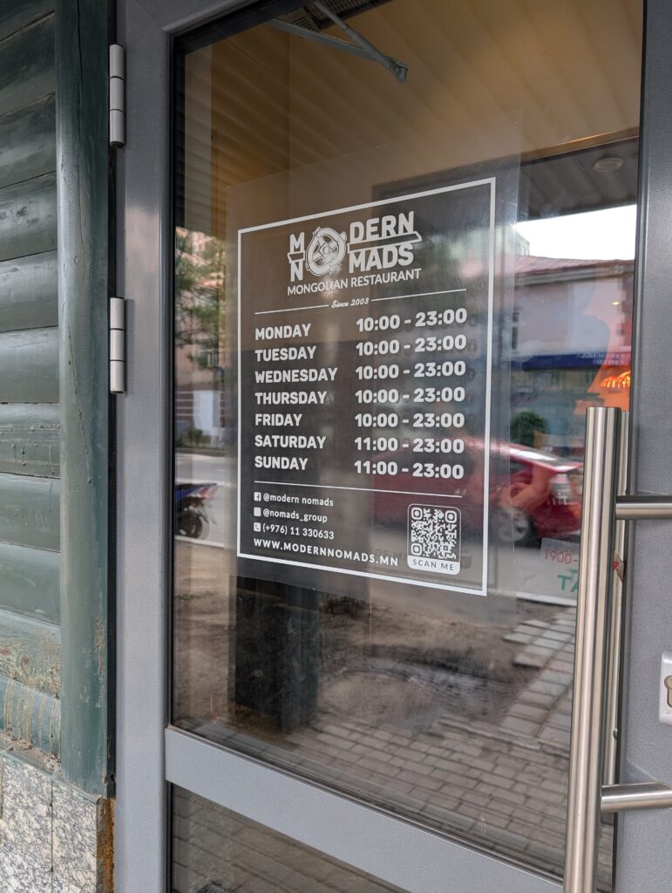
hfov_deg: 56.9
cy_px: 446
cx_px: 336
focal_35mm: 24
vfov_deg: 71.5
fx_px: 620
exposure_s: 1/217
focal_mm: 6.9
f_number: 1.68
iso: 98
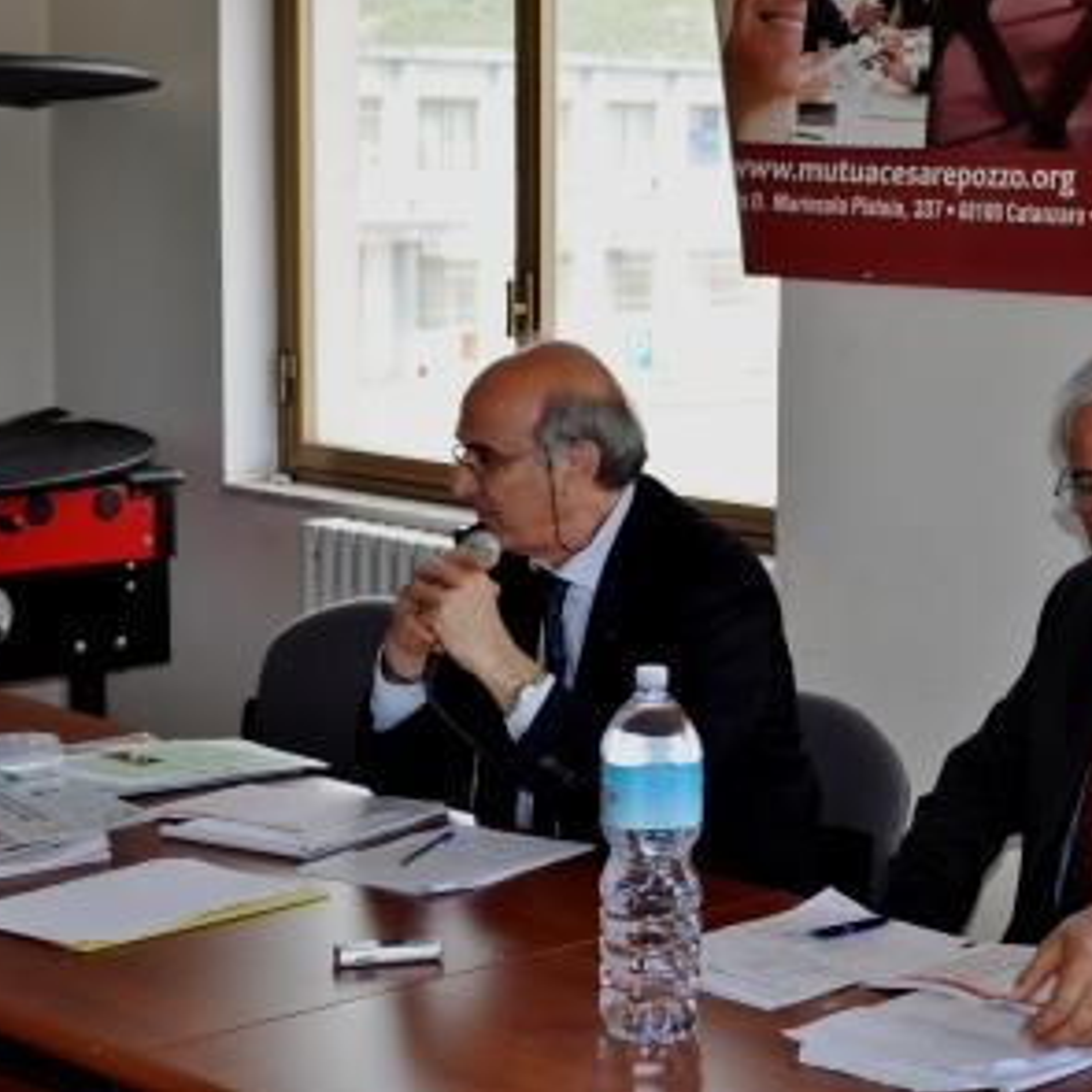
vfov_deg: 20.4
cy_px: 544
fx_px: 3034
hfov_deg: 20.3
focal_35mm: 85
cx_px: 711
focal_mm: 44
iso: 400
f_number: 5.3
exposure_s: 1/160
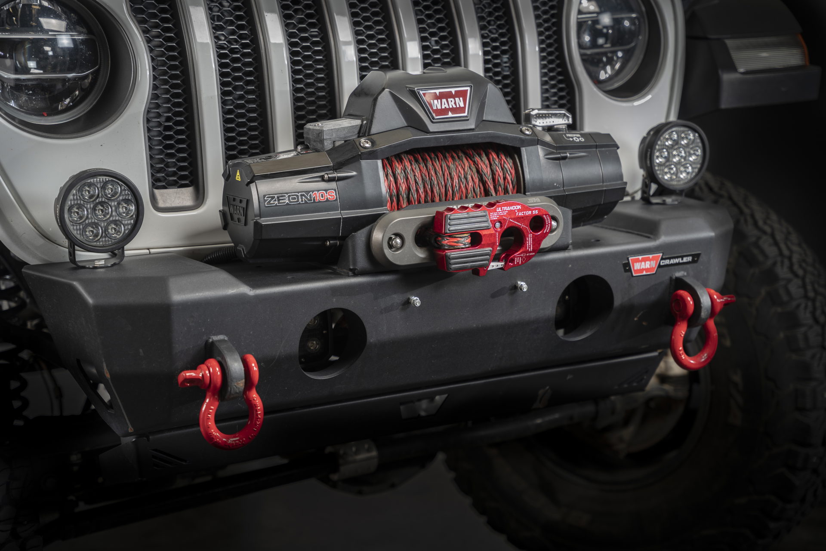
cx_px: 413
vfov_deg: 19.5
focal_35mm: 70
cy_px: 276
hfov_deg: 28.8
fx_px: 1606
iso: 100
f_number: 2.8
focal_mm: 70
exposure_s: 1/125
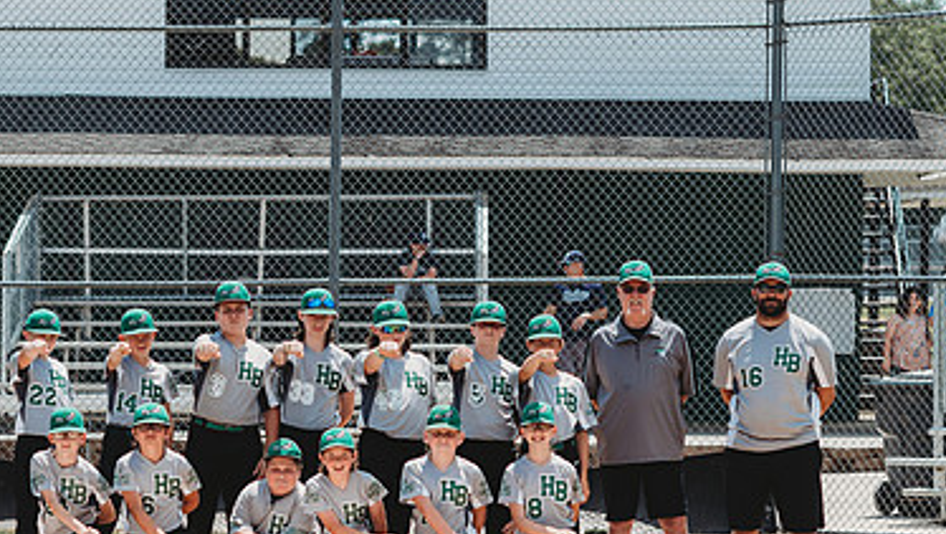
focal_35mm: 138
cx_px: 309
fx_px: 3464
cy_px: 376
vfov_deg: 8.8
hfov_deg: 15.5
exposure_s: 1/3200
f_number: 2.8
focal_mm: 85
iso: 100
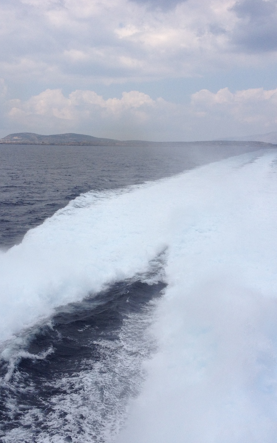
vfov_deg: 40.3
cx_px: 133
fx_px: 604
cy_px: 219
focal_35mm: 50
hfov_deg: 25.8
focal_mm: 4.28
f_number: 2.4
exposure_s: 1/2762
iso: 50
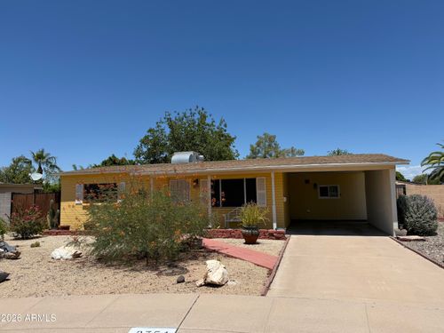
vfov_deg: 56.8
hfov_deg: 71.6
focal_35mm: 24
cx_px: 222
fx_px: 308
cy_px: 166
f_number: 1.78
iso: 80
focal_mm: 6.76
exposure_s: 1/6711
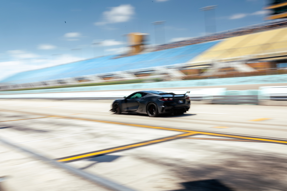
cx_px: 144
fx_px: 271
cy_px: 96
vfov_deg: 38.9
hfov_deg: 55.8
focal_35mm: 34
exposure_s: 1/20
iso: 100
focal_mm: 34
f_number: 22
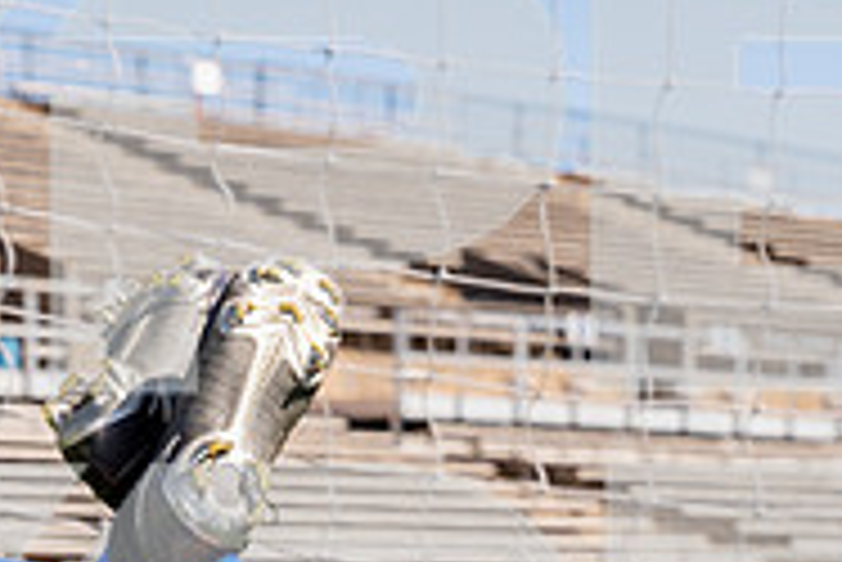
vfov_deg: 6.7
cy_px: 704
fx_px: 4798
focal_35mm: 205
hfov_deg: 9.9
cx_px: -23
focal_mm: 66
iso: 100
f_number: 8
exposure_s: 1/250
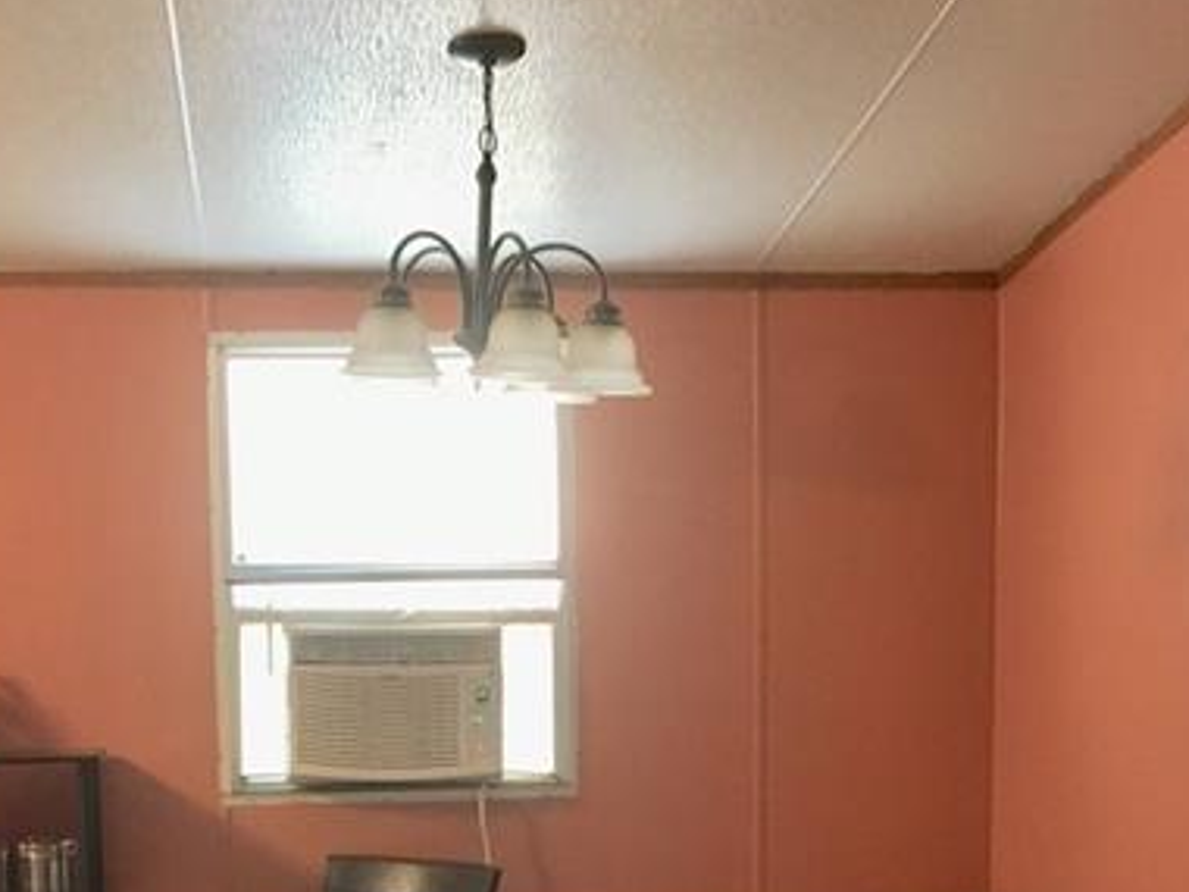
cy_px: 814
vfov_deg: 23.4
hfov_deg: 31.6
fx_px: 2095
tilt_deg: -5.4
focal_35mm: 61
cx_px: 507
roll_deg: +1.1
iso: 200
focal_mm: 4.15
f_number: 2.2
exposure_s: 1/24
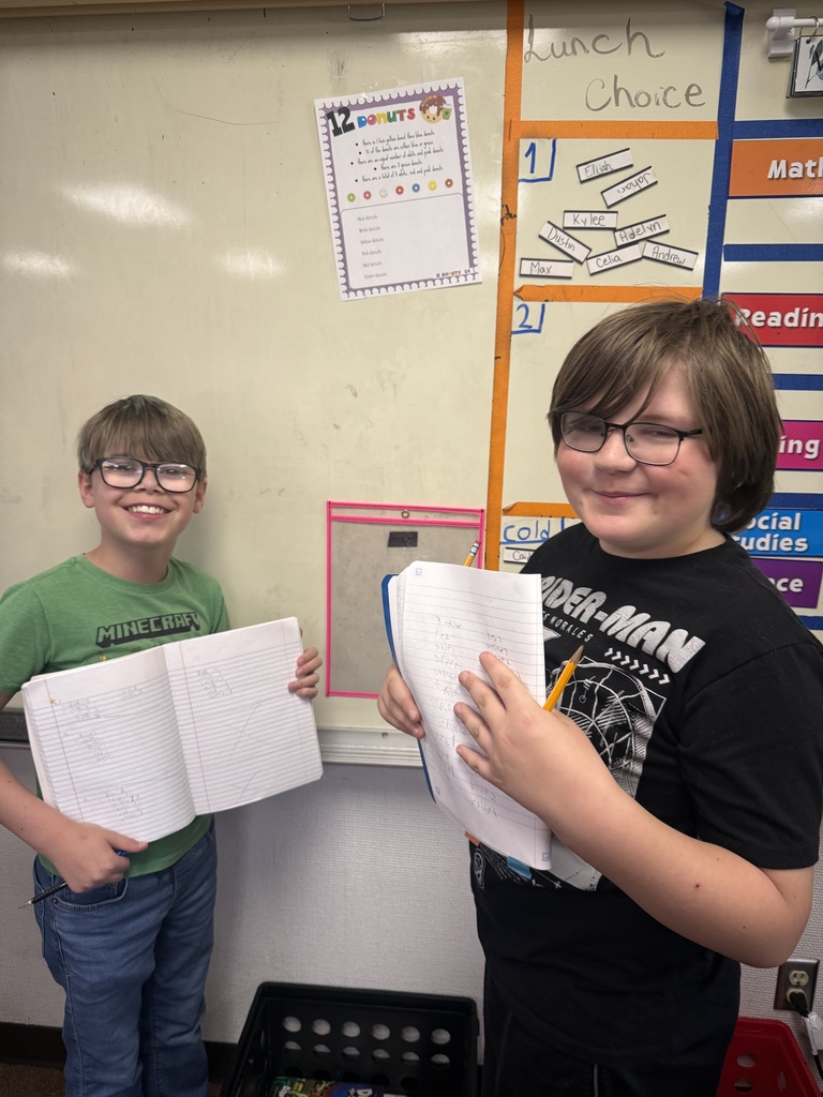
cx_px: 412
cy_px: 548
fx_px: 761
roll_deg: -0.8
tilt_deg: -13.6
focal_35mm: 24
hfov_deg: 56.8
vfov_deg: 71.6
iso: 200
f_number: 1.78
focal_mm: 6.76
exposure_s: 1/68
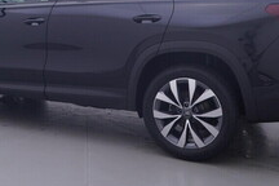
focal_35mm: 57
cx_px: 86
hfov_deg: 34.5
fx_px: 444
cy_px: 23
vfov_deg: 23.1
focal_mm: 15
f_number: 5
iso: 200
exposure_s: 1/80
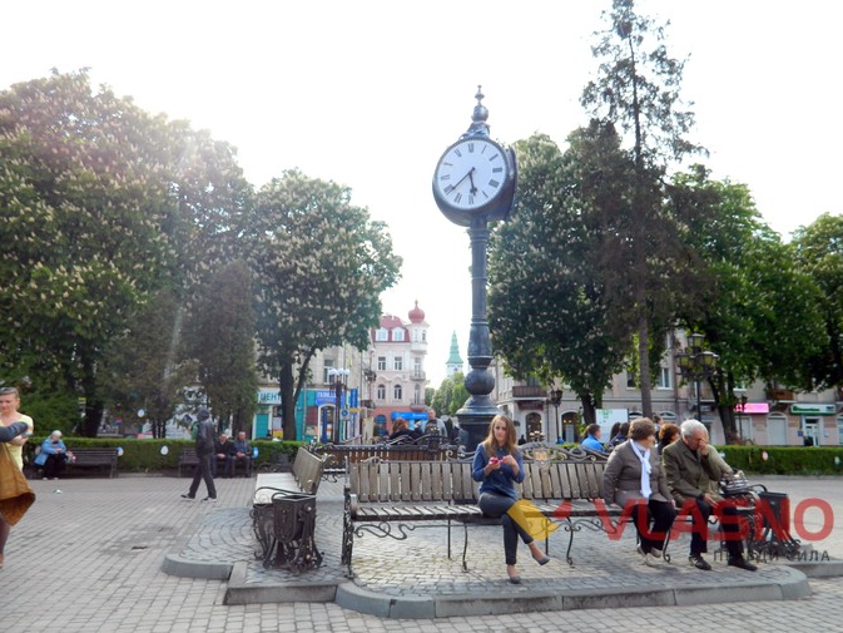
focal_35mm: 26
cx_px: 431
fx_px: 633
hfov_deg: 67.3
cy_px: 313
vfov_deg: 53.1
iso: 80
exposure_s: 1/250
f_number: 3.1
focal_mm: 4.5
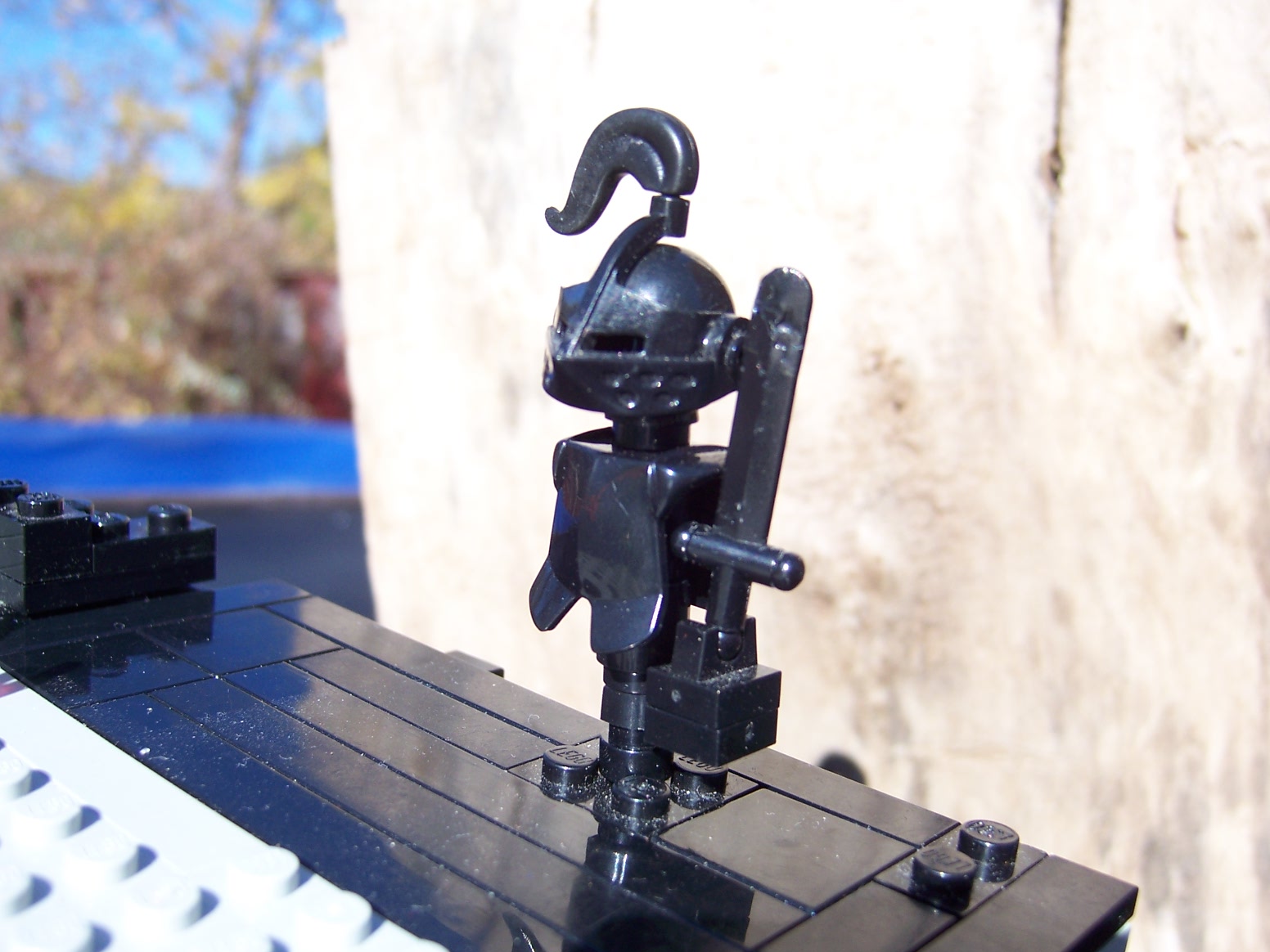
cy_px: 476
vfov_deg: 39.7
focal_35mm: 36
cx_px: 635
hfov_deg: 51.4
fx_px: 1321
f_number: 2.8
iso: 80
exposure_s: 1/500
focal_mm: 6.2
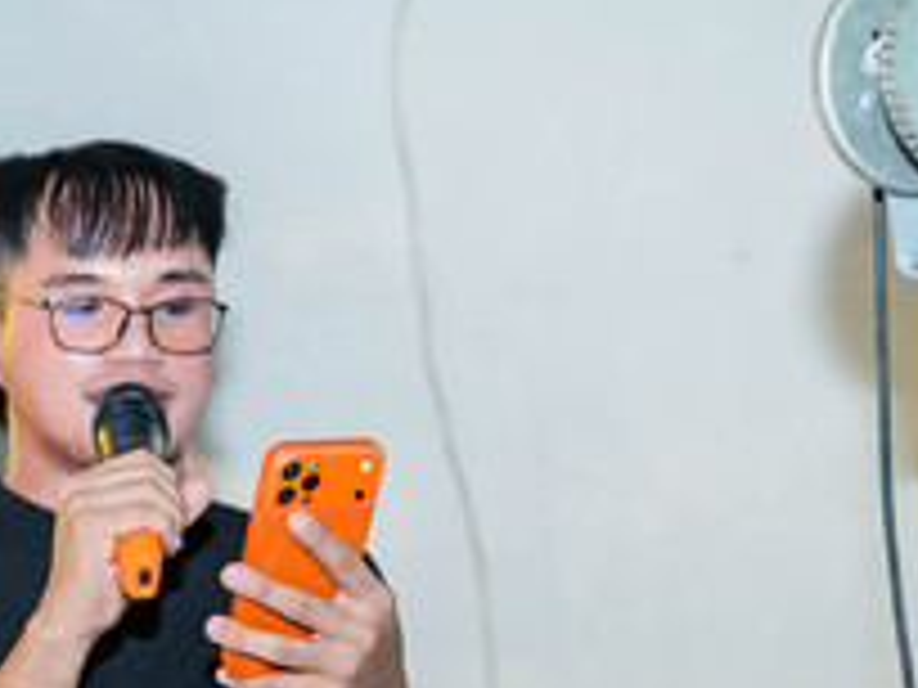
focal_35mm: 118
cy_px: 627
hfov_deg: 16.6
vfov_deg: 12.5
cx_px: 184
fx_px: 3129
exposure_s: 1/200
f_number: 2.8
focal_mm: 50
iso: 1250
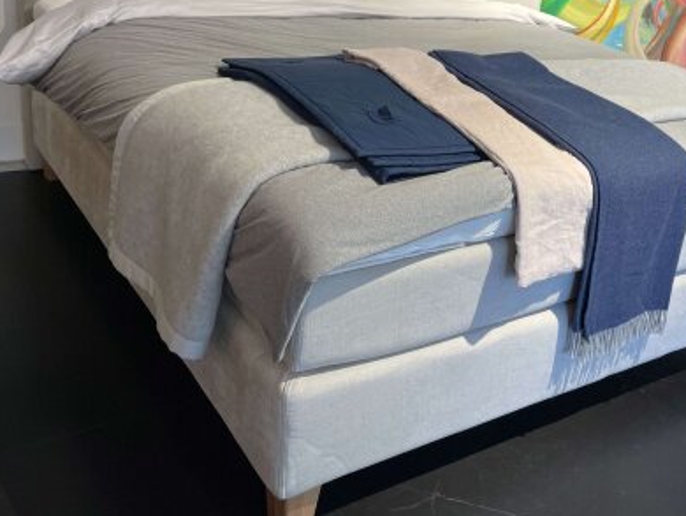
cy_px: 158
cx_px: 410
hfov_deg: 46.5
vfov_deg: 35.5
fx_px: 793
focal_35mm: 40
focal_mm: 4.2
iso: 80
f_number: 1.6
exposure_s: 1/100
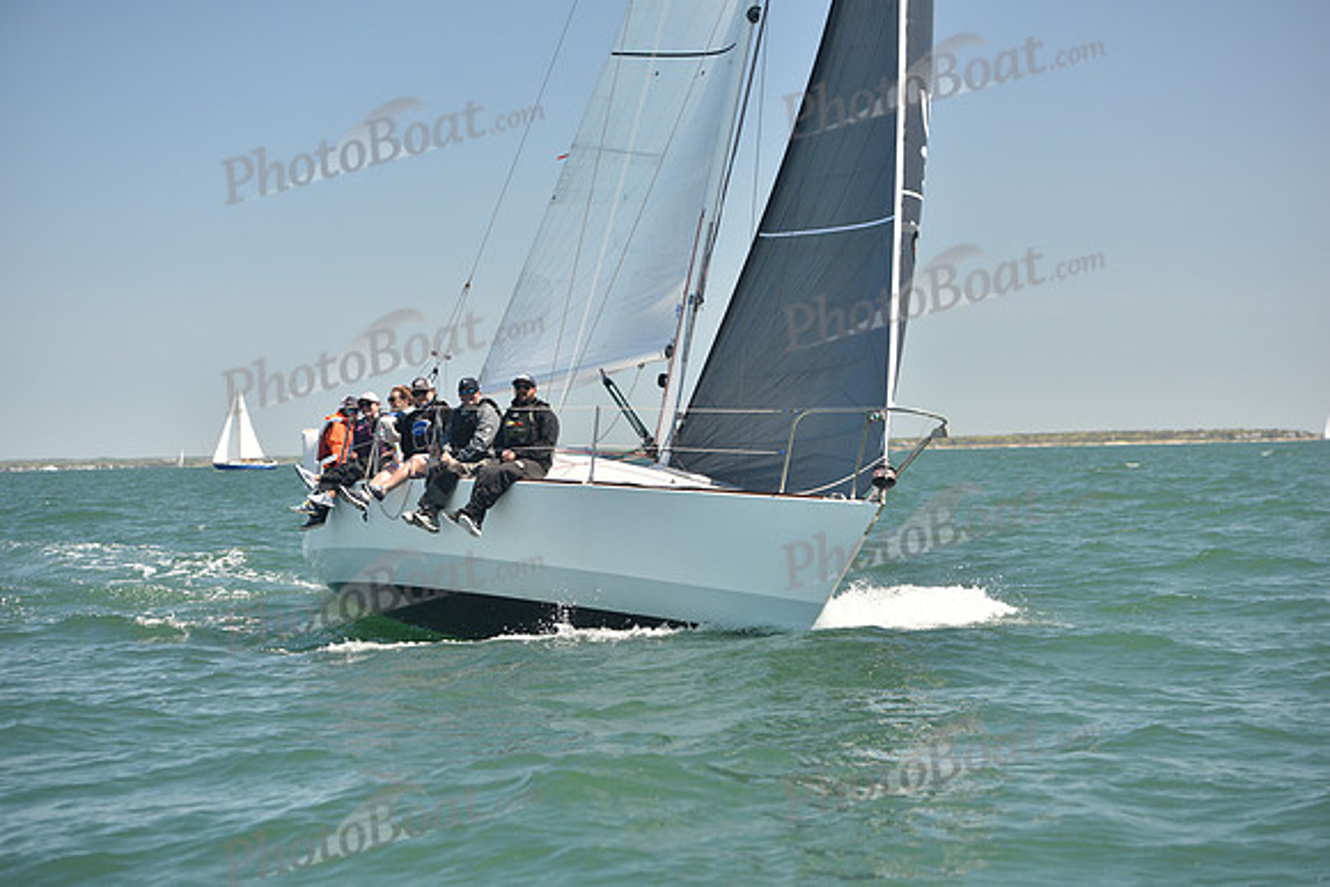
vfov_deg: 15.2
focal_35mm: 90
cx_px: 665
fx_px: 3326
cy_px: 444
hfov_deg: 22.6
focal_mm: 90
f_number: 4
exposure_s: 1/800
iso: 250
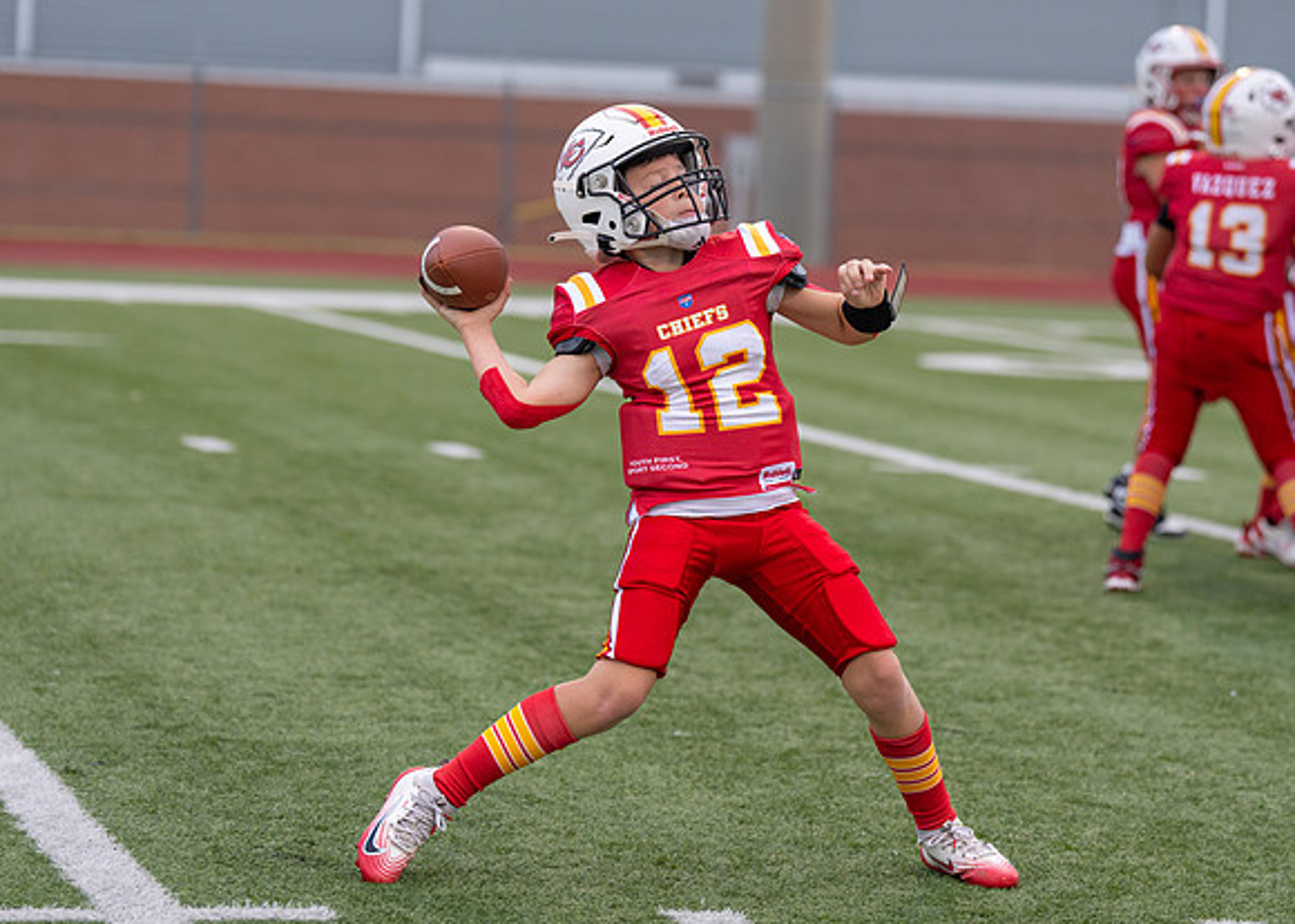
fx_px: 6013
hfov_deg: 12.3
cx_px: 697
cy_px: 314
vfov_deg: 8.8
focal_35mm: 164
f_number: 2.8
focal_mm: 115
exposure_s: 1/1250
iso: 500
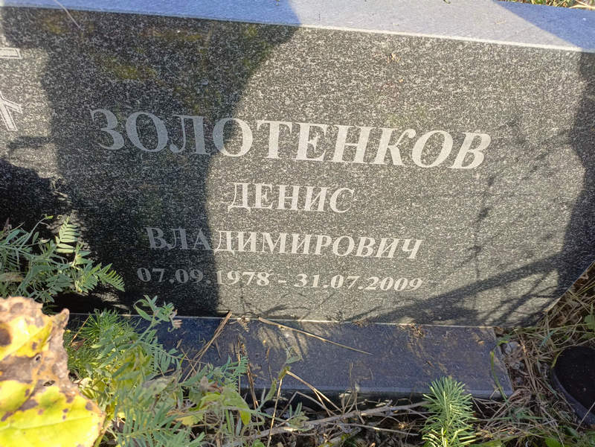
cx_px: 298
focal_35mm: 25
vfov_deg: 54.9
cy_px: 224
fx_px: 430
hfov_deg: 69.4
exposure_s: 1/156
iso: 112
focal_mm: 4.76
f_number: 1.69
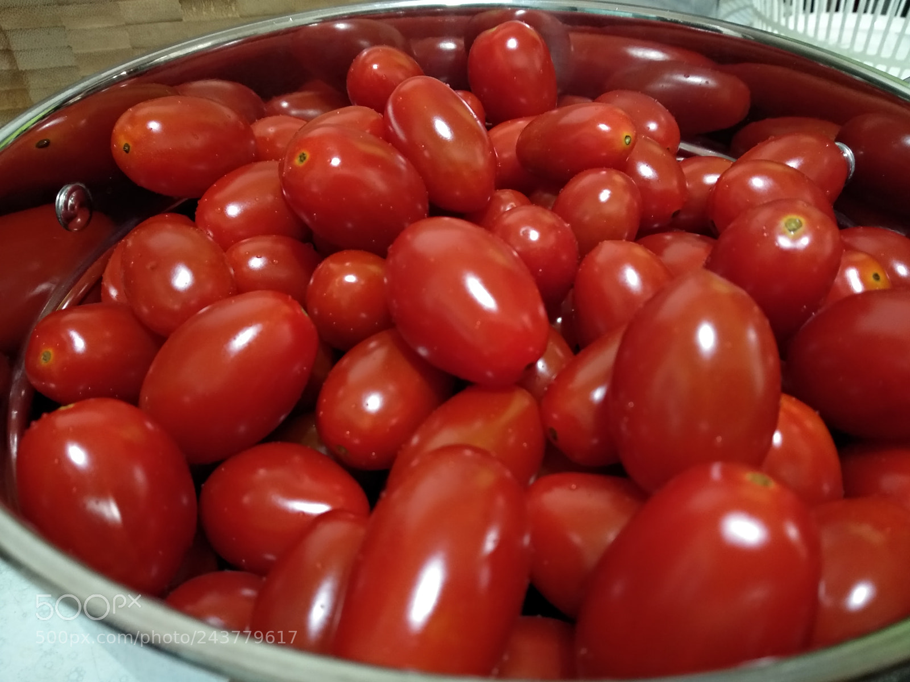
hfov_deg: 67.3
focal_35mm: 26
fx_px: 683
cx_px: 455
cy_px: 341
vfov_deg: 53.1
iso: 1600
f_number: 2.2
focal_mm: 3.81
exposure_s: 1/12
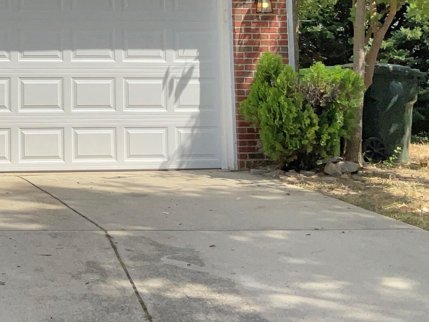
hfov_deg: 22.3
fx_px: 1016
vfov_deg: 17.3
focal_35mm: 82
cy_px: -41
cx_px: -59
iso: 16
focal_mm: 3
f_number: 1.8
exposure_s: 1/2320
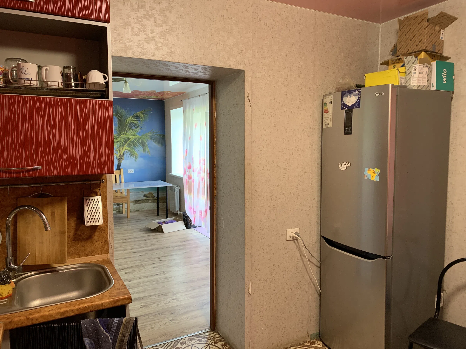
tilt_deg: -5.2
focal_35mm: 26
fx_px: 350
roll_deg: +1.5
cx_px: 233
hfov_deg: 67.3
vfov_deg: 53.1
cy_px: 174
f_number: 1.8
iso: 125
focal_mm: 4.25
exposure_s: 1/60
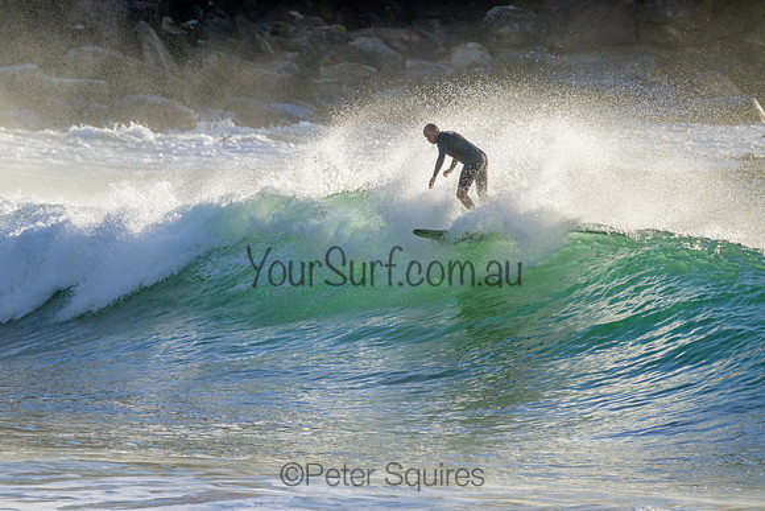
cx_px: 382
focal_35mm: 800
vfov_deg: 1.7
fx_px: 17003
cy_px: 256
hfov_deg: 2.6
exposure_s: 1/2000
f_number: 11
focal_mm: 800
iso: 900
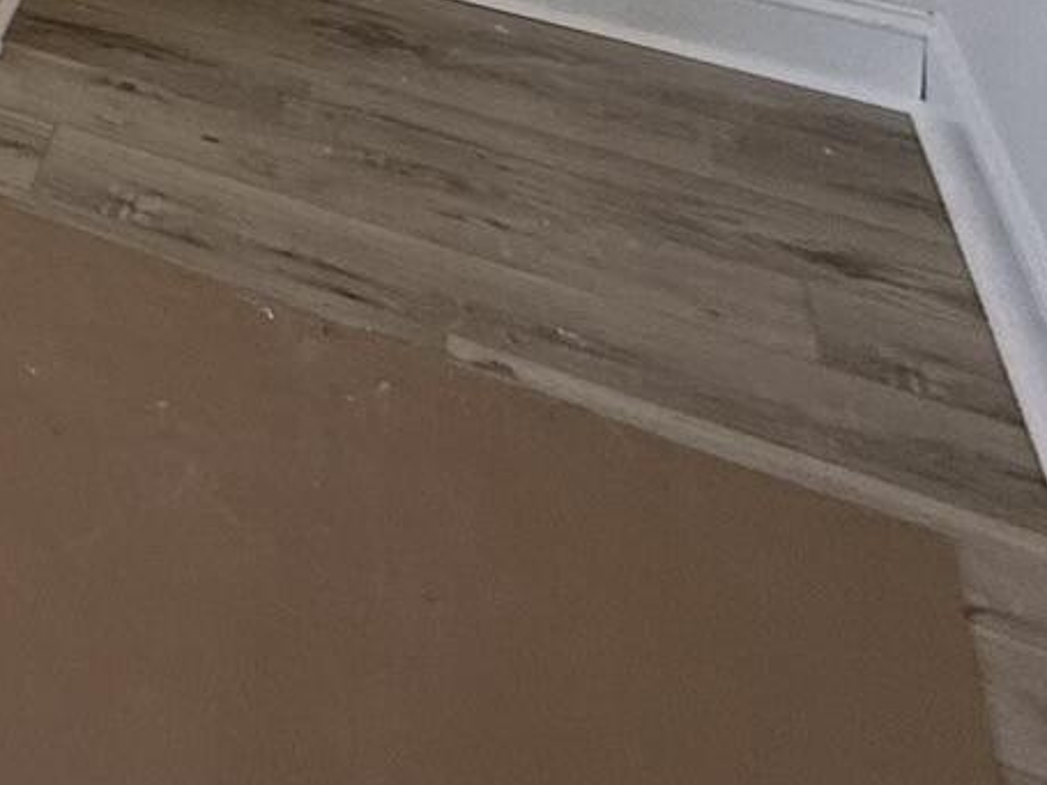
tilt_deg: -3.0
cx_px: -941
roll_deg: -0.2
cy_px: -854
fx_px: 1905
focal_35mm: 63
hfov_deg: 19.9
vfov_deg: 16.6
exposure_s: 1/120
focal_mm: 2.22
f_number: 2.2
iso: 100
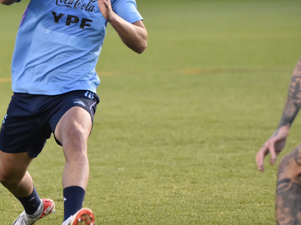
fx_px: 3721
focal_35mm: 428
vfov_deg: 3.5
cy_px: 64
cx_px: 36
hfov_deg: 4.6
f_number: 2.8
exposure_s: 1/500
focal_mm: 150
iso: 2000
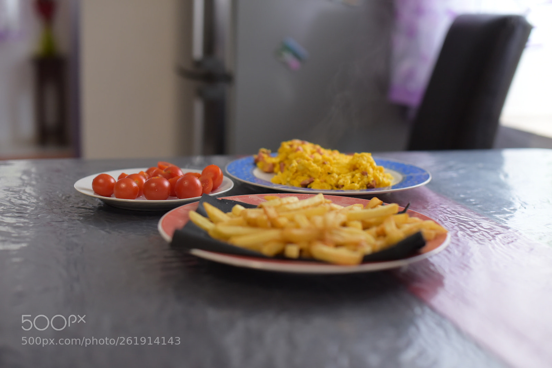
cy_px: 184
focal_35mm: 50
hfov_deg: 39.6
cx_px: 276
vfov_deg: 27.0
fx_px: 767
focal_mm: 50
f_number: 2.8
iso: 2000
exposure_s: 1/640
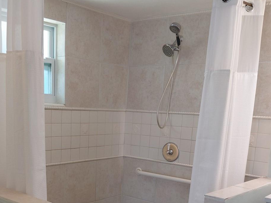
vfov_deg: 31.9
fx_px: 345
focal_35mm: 44
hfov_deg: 42.7
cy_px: 167
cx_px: 104
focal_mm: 4.69
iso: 100
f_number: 1.8
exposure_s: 1/60
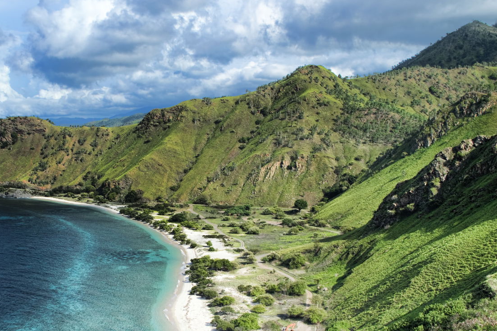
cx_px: 148
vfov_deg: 28.5
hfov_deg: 41.1
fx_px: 648
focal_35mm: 47
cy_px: 207
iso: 100
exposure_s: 1/200
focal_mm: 18
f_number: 7.1
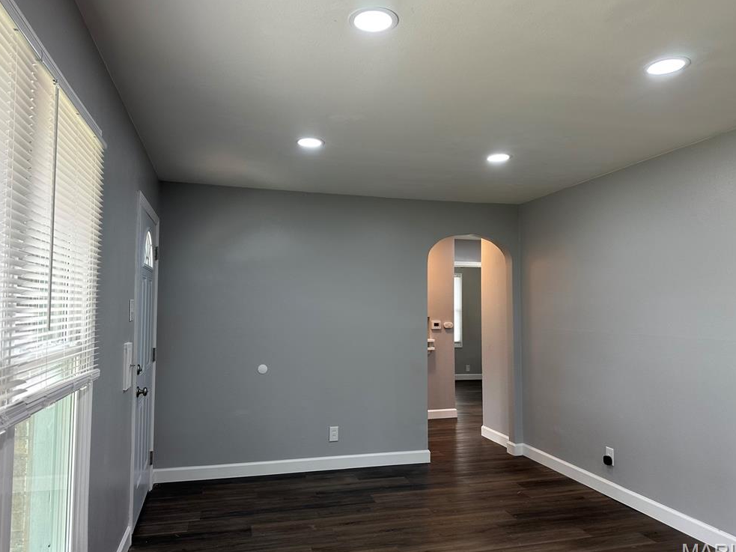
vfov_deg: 54.9
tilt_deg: +1.9
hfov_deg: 69.4
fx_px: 531
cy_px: 280
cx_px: 374
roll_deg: +0.8
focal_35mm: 25
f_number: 1.78
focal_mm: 6.86
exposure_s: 1/120
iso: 160
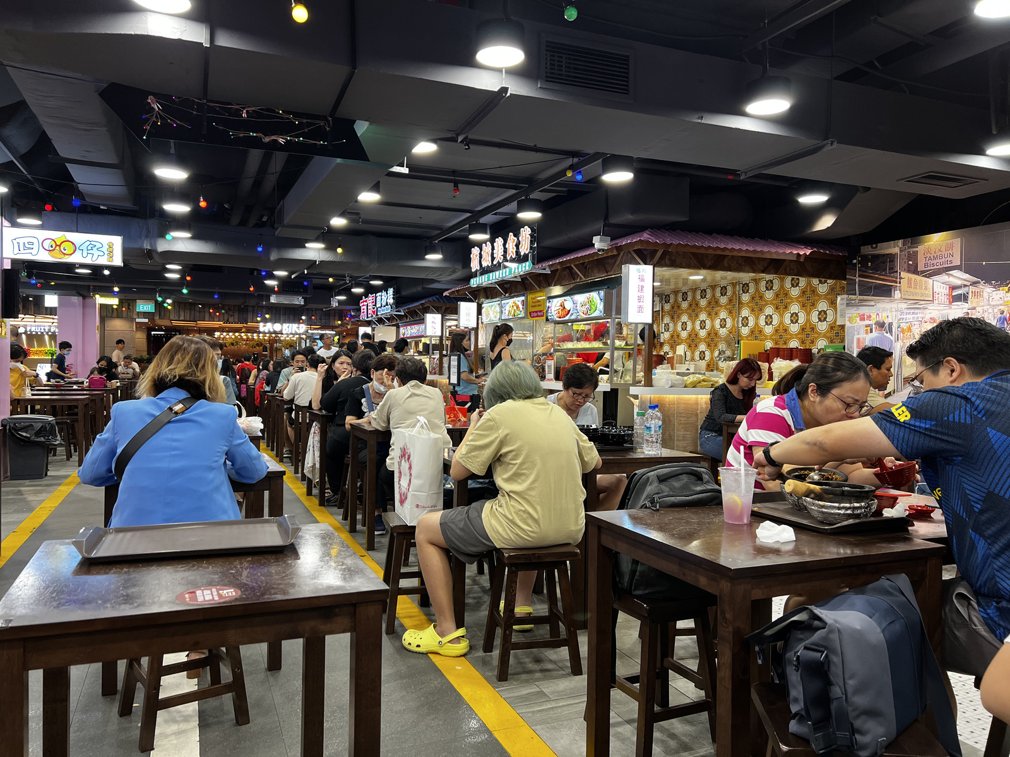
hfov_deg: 67.3
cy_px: 378
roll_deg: -0.5
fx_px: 759
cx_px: 505
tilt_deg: -0.9
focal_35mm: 26
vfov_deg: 53.1
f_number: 1.5
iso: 80
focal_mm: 5.7
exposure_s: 1/100
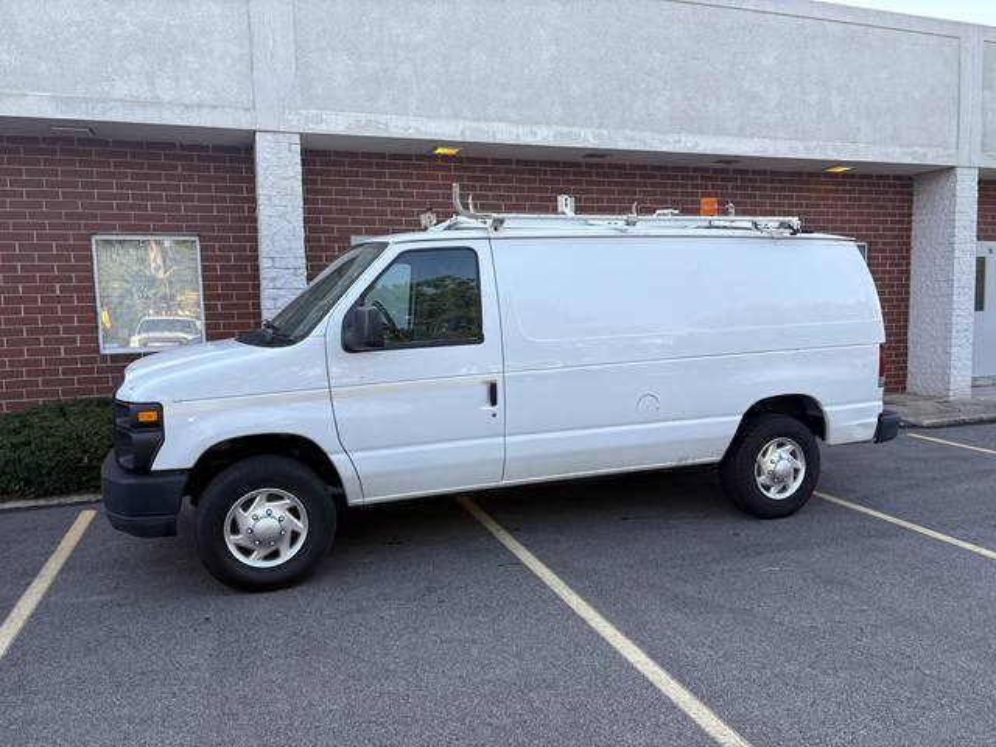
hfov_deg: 67.3
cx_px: 498
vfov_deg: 53.1
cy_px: 374
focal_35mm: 26
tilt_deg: -2.2
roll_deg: -0.5
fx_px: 748
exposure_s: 1/462
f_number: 1.6
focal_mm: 5.96
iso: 50
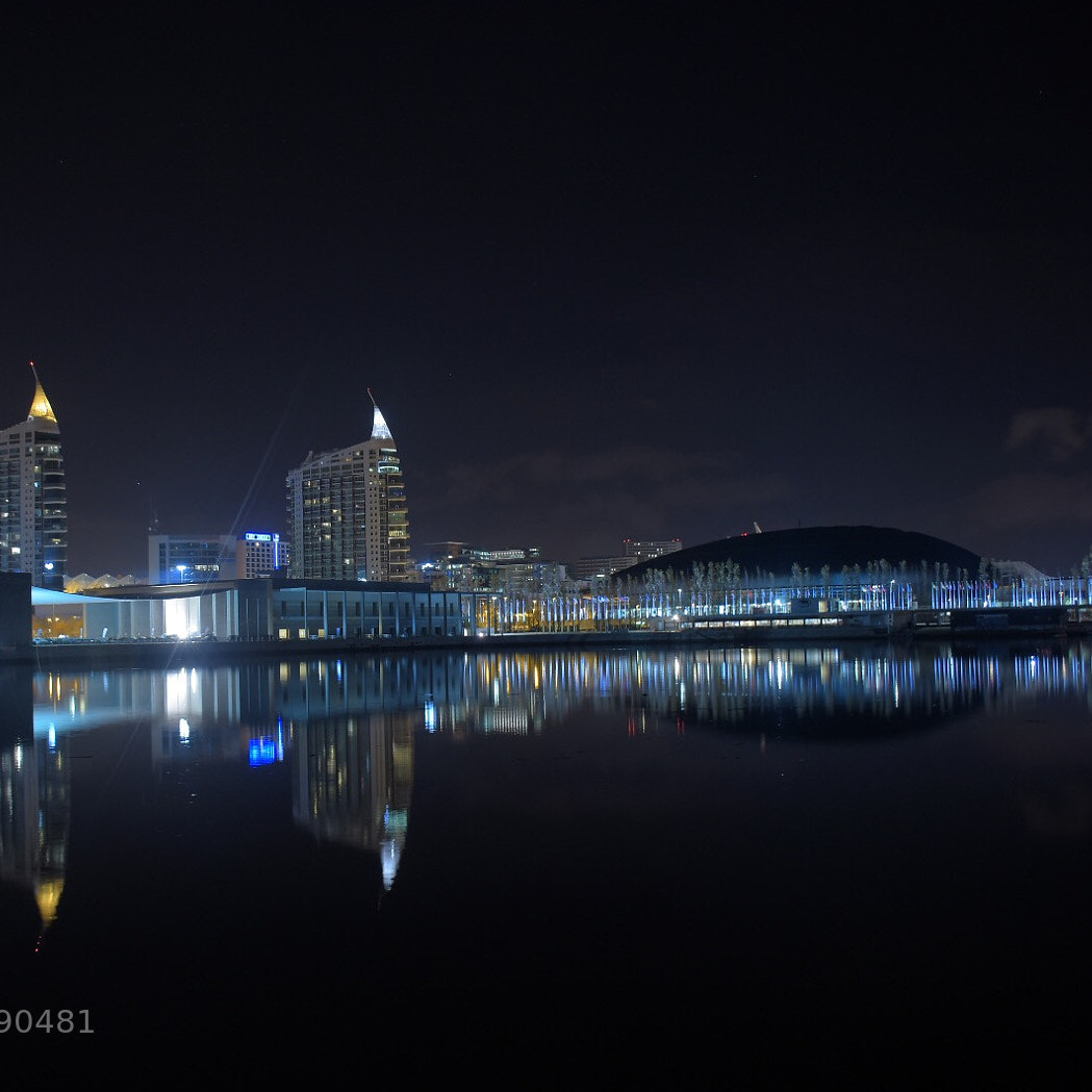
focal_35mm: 35
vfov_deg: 47.2
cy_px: 548
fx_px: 1249
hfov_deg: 46.6
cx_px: 383
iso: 100
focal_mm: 18
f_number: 3.5
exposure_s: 2.5
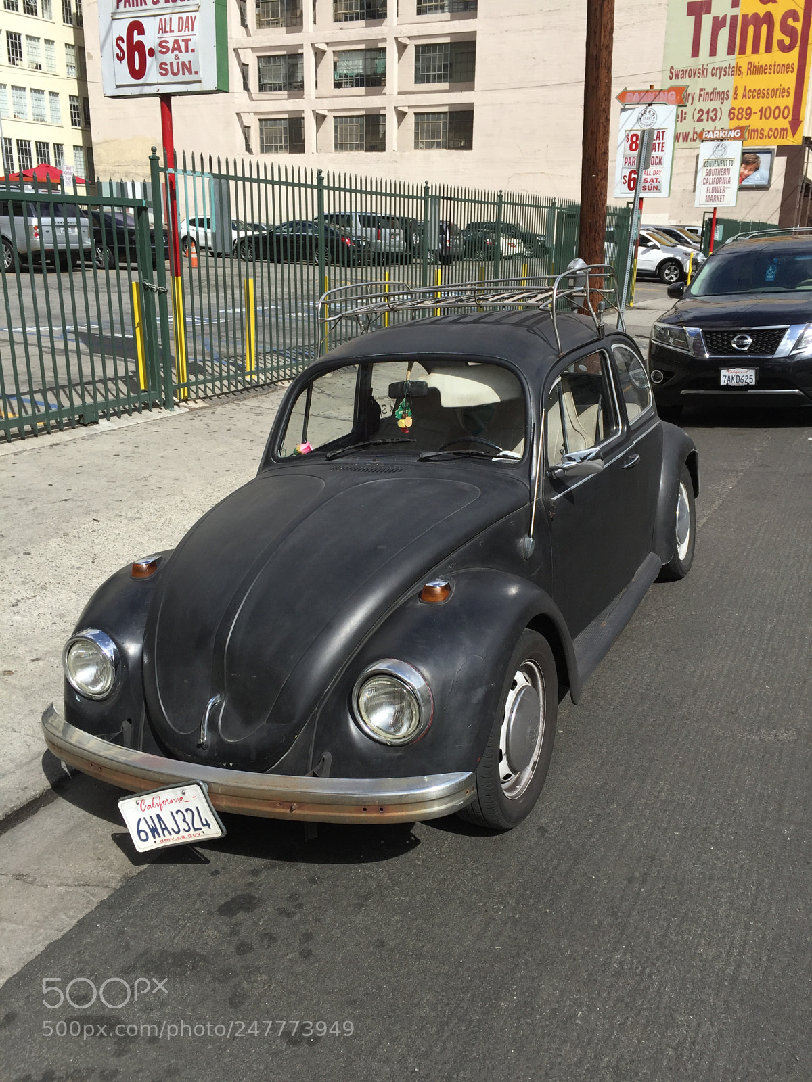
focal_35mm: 29
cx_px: 406
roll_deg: -0.5
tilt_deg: -16.1
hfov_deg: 48.2
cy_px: 541
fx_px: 907
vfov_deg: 61.7
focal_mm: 4.15
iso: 32
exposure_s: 1/2475
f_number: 2.2
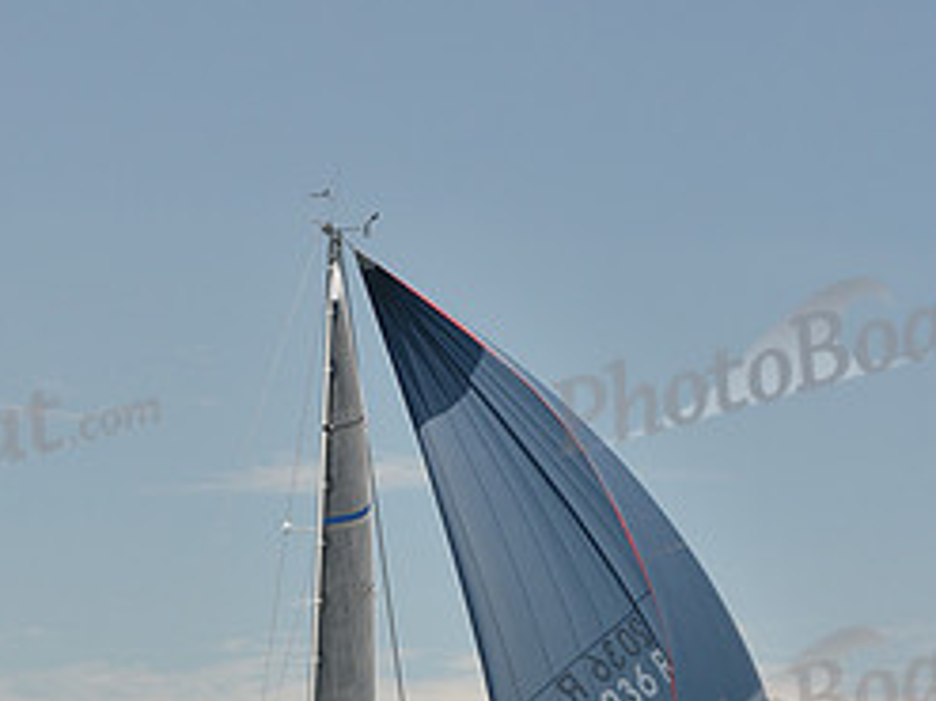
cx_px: 358
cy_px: 959
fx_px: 4270
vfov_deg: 9.2
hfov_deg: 12.5
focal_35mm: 158
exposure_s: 1/640
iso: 250
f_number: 5.6
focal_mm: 70
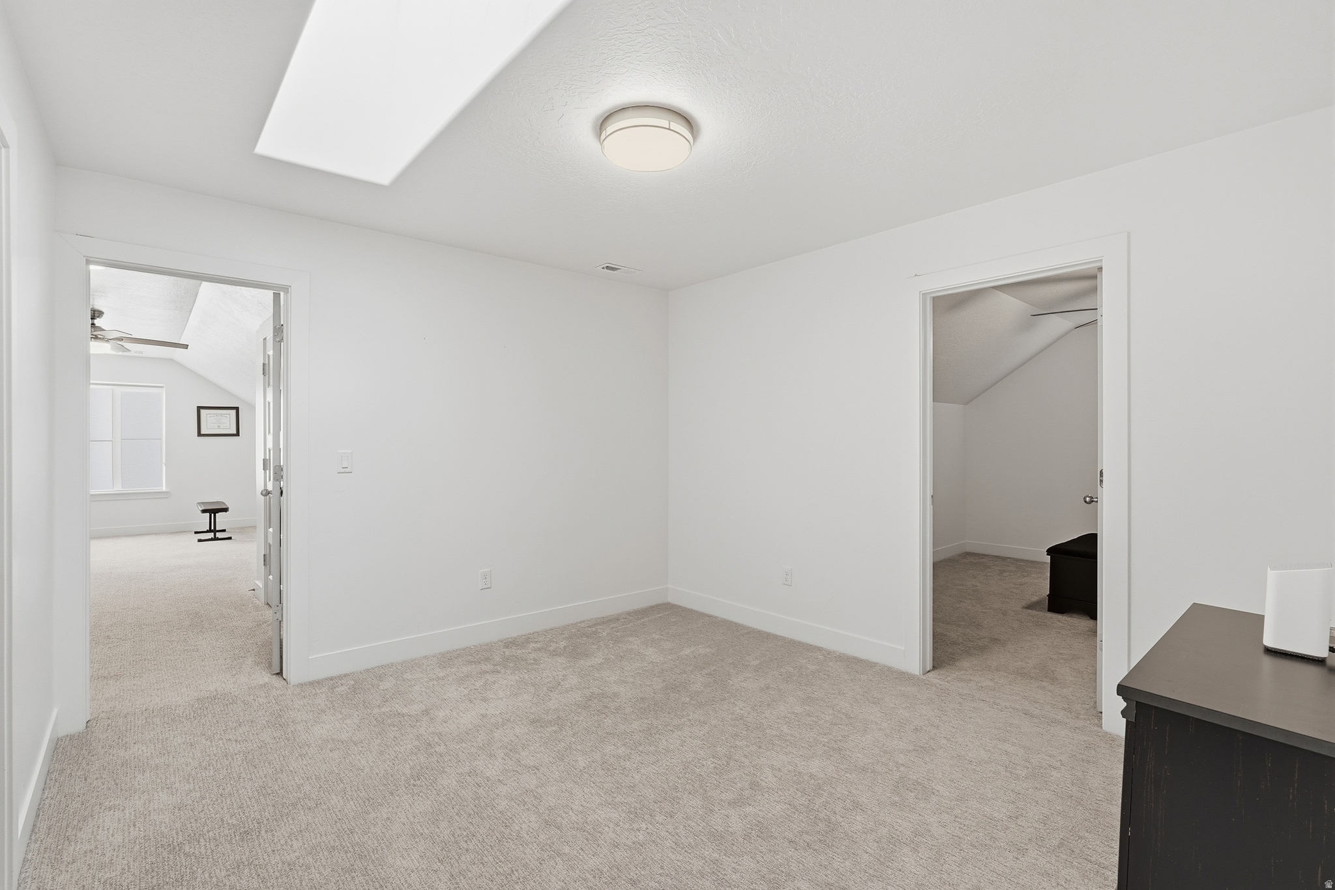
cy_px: 445
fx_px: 630
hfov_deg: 93.3
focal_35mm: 17
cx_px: 668
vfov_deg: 70.5
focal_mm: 17
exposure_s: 1/160
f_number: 10
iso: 250
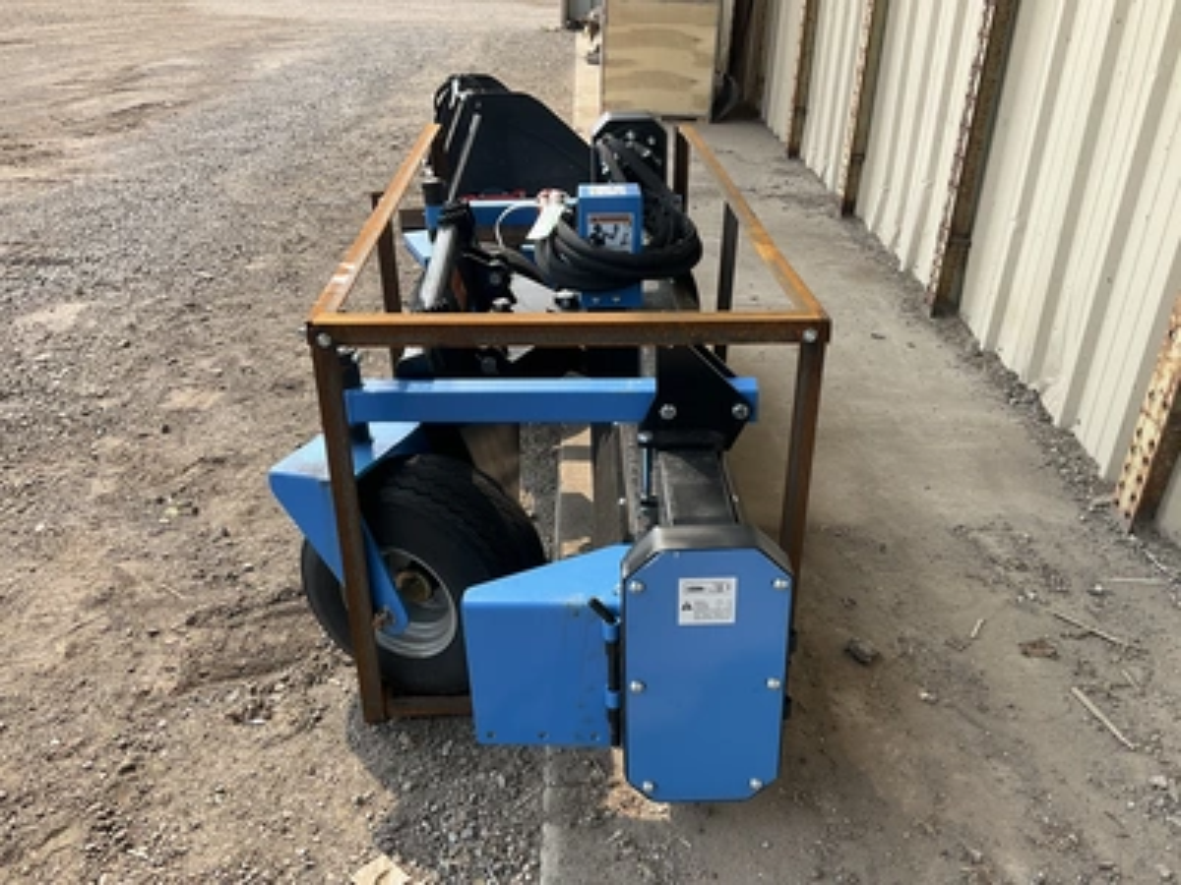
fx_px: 989
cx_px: 590
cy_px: 442
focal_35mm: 29
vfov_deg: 48.2
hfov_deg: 61.7
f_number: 1.8
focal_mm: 3
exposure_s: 1/599
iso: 25
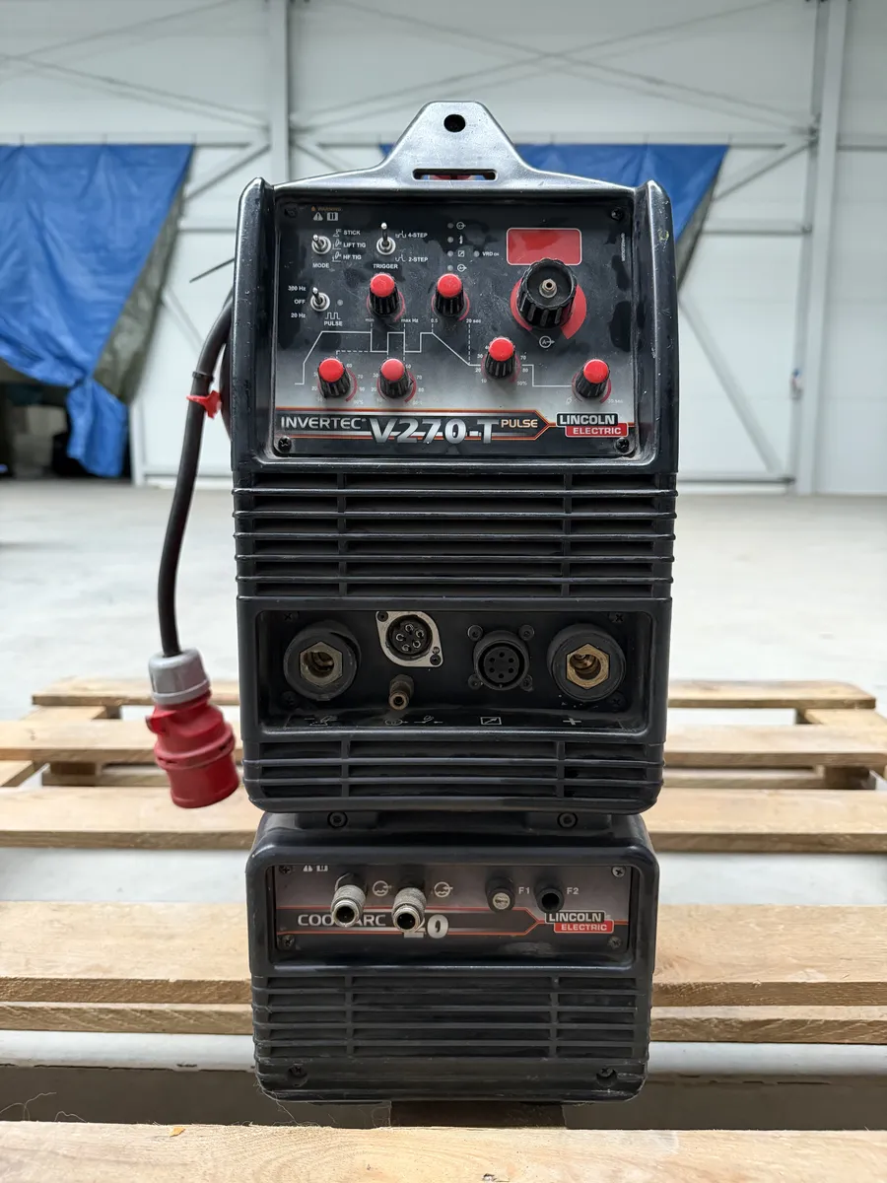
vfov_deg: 71.6
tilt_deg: -9.3
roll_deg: -1.2
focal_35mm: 24
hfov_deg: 56.8
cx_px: 444
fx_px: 820
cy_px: 592
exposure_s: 1/60
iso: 640
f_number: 1.78
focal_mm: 6.76
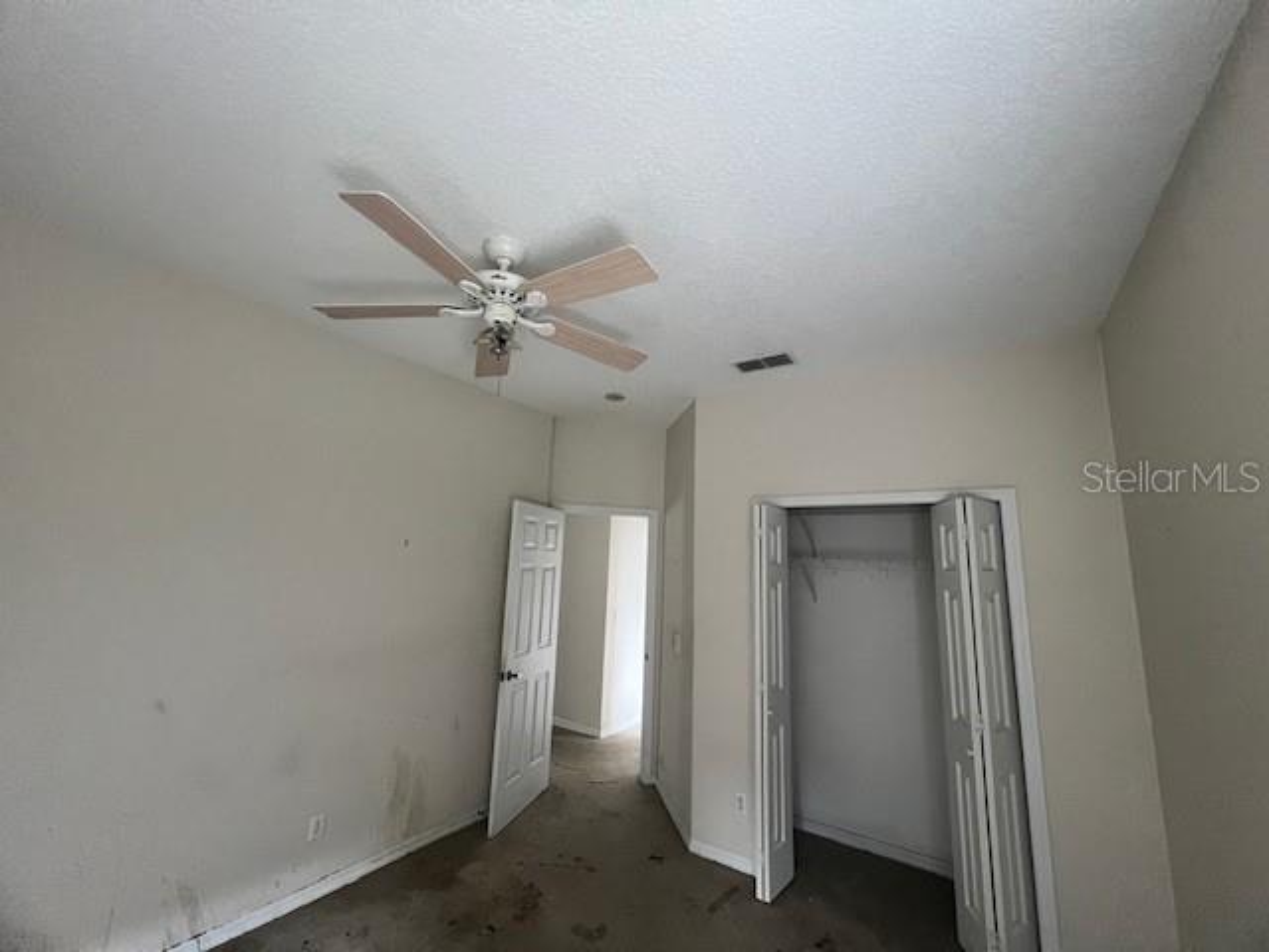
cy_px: 476
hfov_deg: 106.2
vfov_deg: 89.9
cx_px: 634
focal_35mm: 13
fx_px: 477
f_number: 1.8
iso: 400
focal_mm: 1.57
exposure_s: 1/60
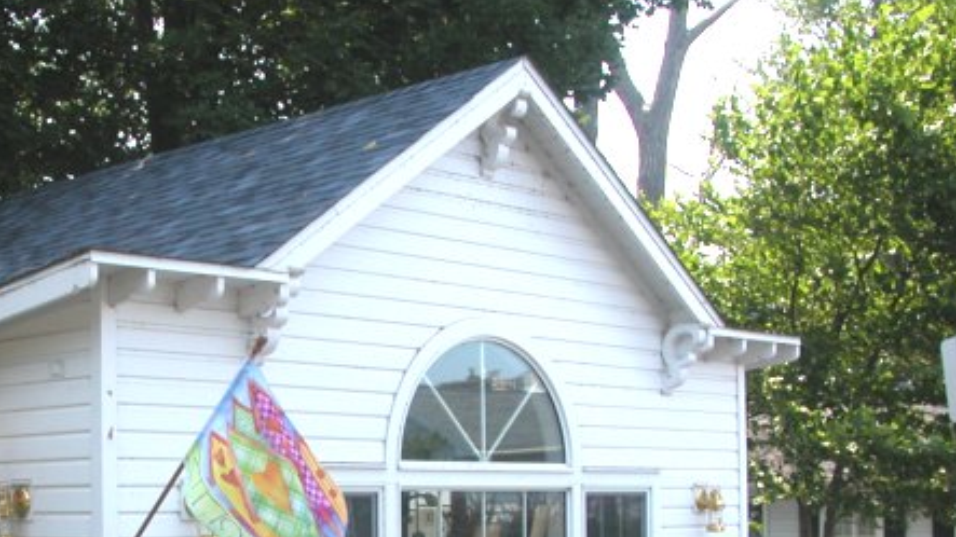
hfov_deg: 33.3
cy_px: 505
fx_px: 1571
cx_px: 272
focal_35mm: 62
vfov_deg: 19.0
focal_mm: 8.9
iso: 100
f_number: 5
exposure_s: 1/236
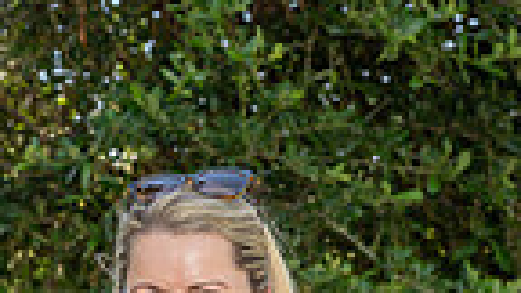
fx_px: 3191
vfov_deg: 5.2
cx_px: -166
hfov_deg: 9.2
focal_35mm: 231
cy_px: 479
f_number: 5
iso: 80
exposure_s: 1/125
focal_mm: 54.7
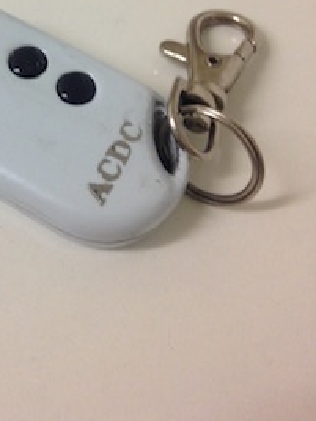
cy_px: 60
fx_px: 718
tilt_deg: -58.3
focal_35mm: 59
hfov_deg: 24.2
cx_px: 35
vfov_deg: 31.5
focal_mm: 4.12
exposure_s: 1/20
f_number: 2.4
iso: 80
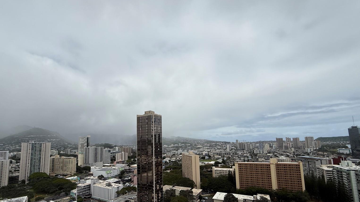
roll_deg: +1.3
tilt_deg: +6.8
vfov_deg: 66.0
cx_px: 174
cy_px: 128
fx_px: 153
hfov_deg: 99.3
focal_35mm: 16
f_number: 2.2
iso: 50
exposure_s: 1/5618
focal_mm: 2.22
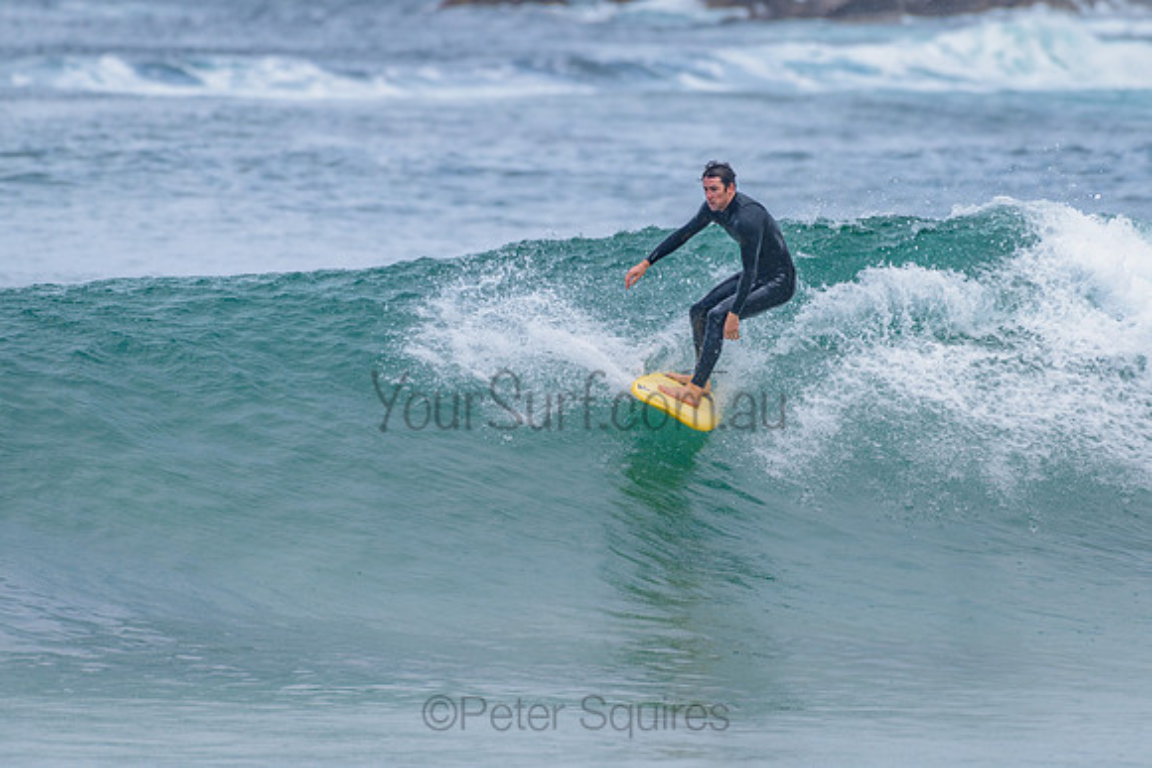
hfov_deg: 3.4
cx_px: 614
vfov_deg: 2.2
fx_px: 19611
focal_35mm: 613
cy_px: 297
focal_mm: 500
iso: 280
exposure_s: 1/2000
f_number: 5.6
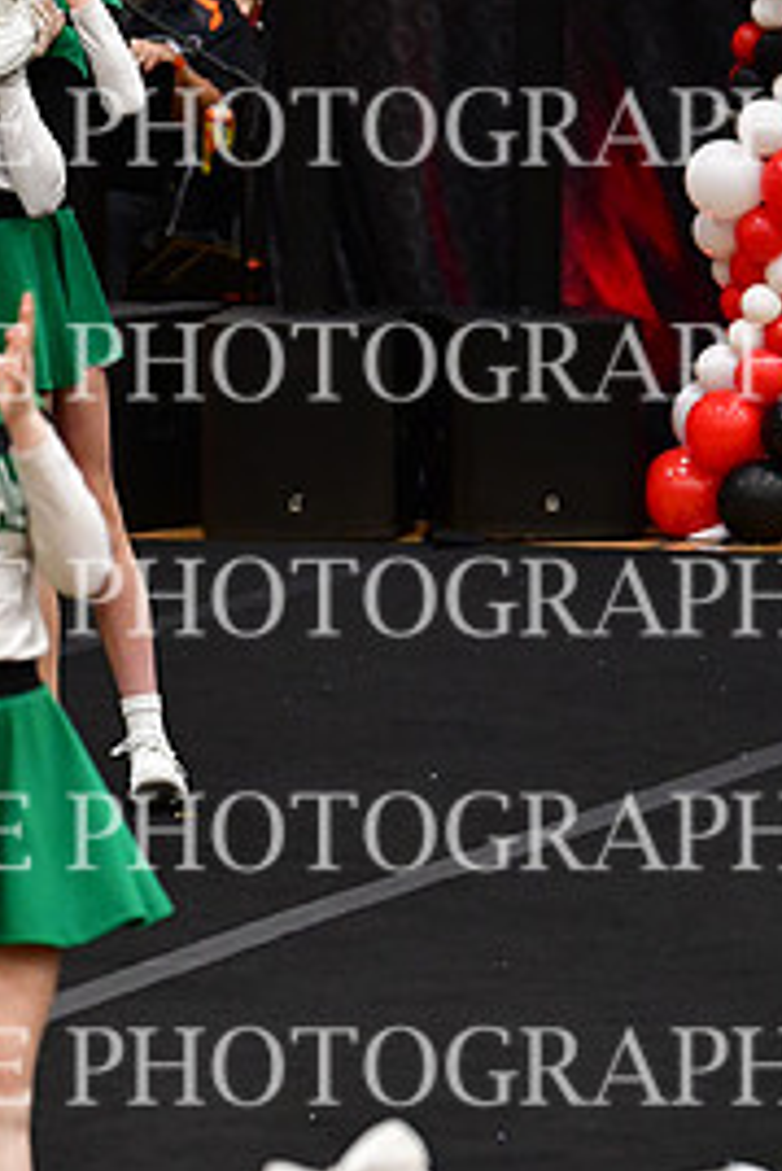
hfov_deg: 3.6
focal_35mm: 377
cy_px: 245
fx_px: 12267
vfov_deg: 5.5
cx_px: 37
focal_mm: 116
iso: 4000
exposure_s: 1/500
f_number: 3.5
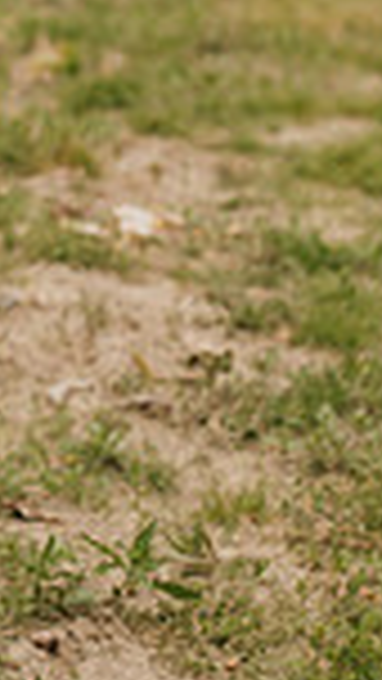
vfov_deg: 13.4
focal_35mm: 156
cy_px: -122
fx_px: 2808
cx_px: -175
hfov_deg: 7.7
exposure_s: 1/200
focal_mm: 50
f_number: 2.8
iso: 100
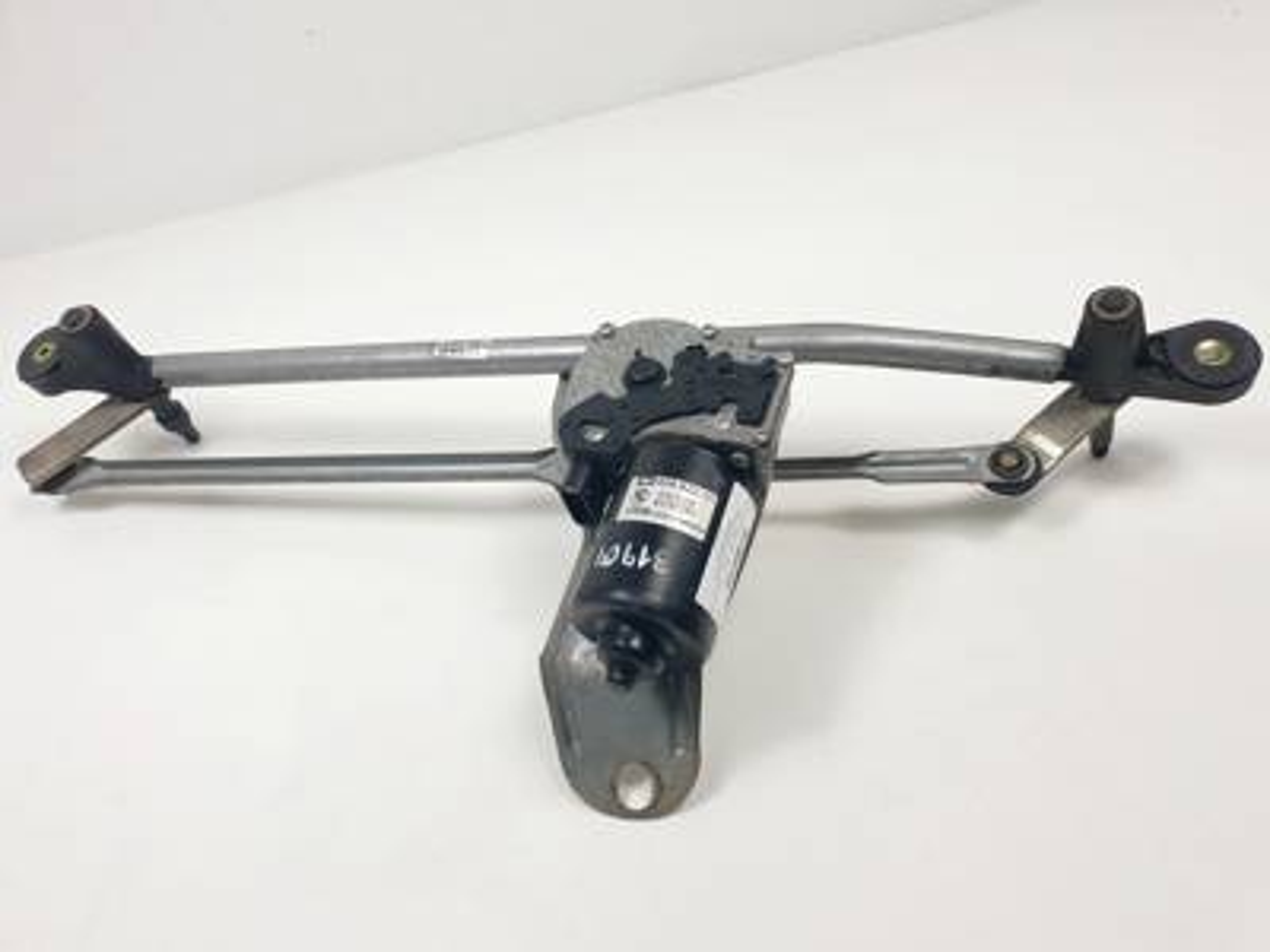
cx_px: 635
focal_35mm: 26
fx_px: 954
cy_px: 476
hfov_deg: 67.3
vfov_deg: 53.1
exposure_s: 1/278
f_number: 2.4
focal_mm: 4.3
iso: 50
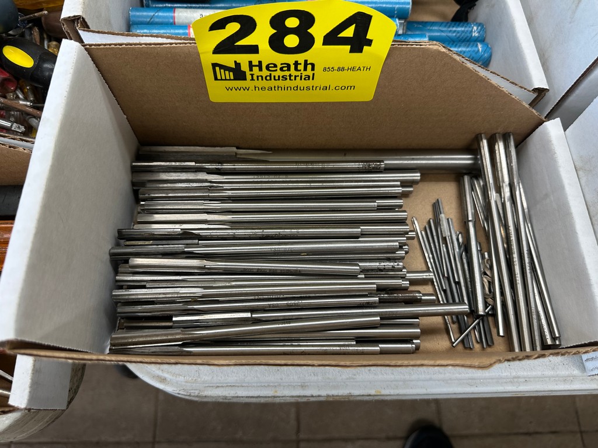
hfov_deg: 71.6
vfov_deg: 56.8
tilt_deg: -66.8
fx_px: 415
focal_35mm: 24
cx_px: 299
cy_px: 224
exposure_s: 1/106
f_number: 1.78
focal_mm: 6.86
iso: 125
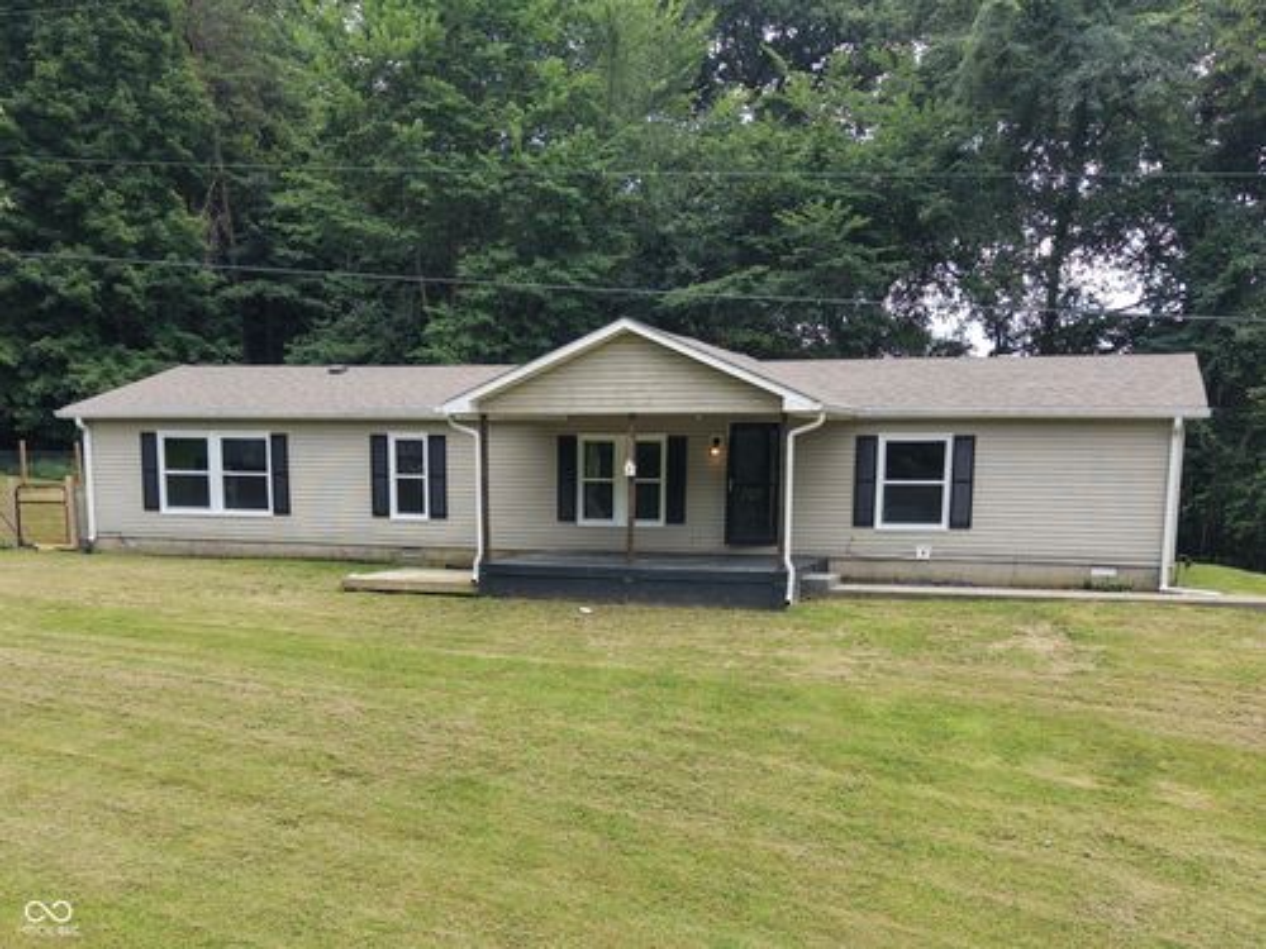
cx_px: 633
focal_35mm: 24
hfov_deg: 71.6
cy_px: 474
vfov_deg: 56.8
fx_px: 878
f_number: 1.8
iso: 100
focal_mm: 8.67
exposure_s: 1/800
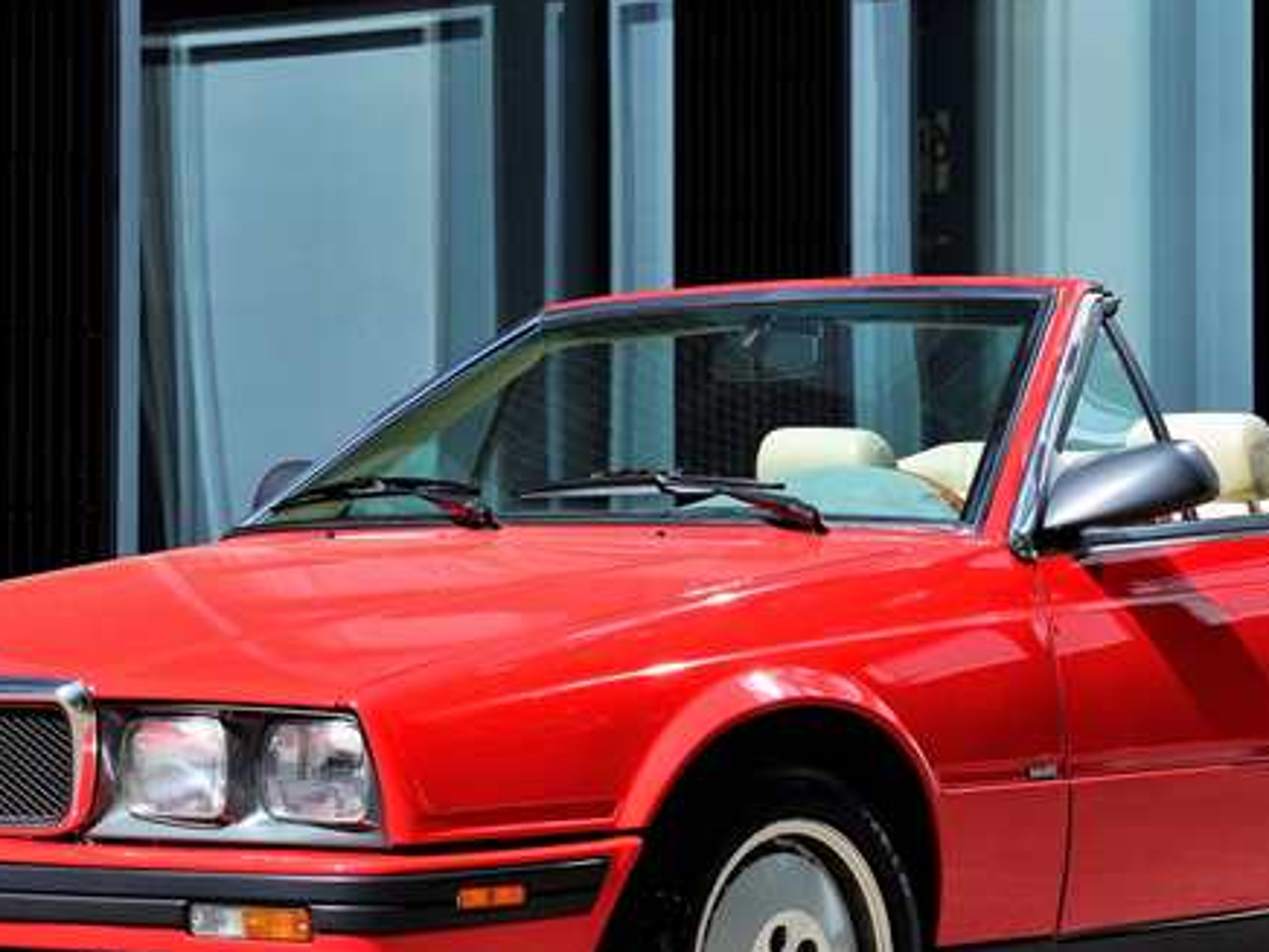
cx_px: 681
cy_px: 361
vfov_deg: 11.3
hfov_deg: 15.1
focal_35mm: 131
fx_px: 4802
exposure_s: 1/200
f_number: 8
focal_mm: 62
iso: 125
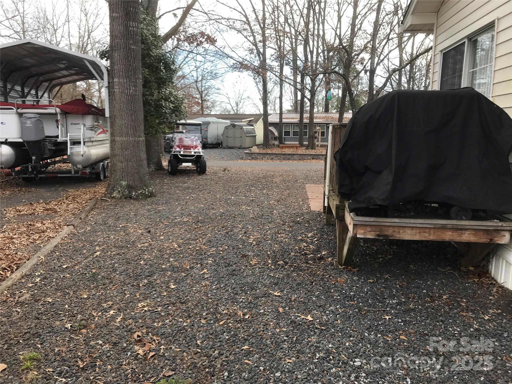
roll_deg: -1.5
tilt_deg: -9.0
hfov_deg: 63.4
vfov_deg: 49.7
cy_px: 192
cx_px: 256
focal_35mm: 28
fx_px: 414
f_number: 1.8
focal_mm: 3.99
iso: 20
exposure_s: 1/367
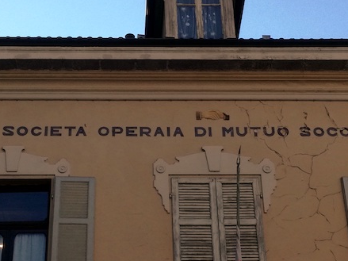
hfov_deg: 23.5
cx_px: 140
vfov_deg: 17.8
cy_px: 103
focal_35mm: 83
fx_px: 834
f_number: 2
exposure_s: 1/649
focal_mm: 3.79
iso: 50
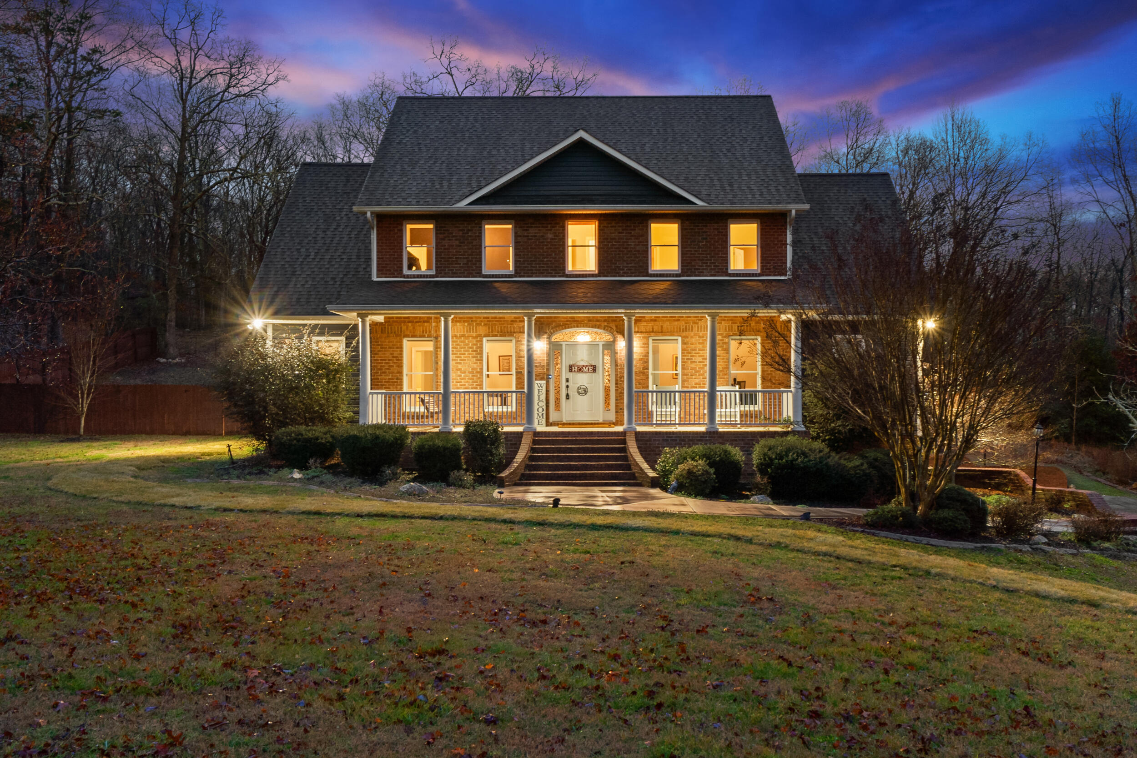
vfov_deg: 43.6
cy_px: 379
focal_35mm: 30
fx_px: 947
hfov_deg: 61.9
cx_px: 568
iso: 200
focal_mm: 20
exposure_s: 4
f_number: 9
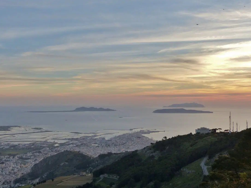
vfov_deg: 32.2
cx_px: 114
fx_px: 326
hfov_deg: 42.0
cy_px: 95
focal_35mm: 45
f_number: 4
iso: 160
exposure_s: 1/250
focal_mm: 7.4
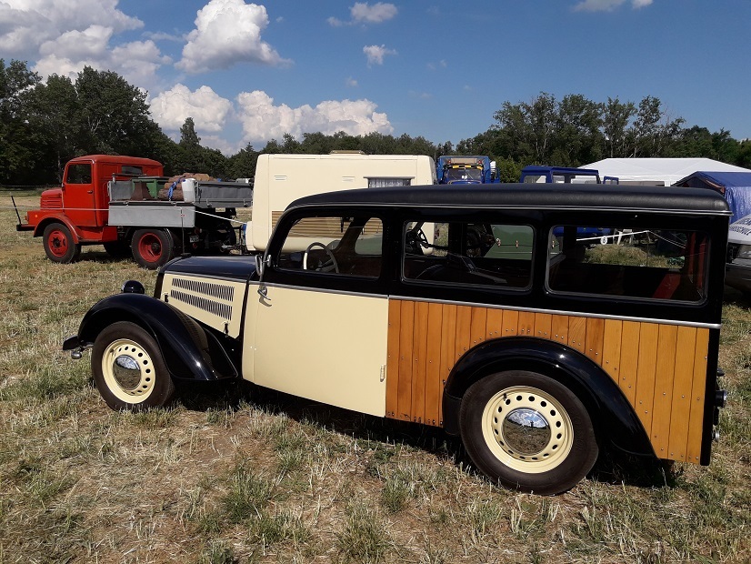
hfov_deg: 63.4
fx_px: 608
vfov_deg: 49.8
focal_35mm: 28
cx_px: 376
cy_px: 282
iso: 40
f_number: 1.9
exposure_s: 1/3788
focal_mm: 3.7
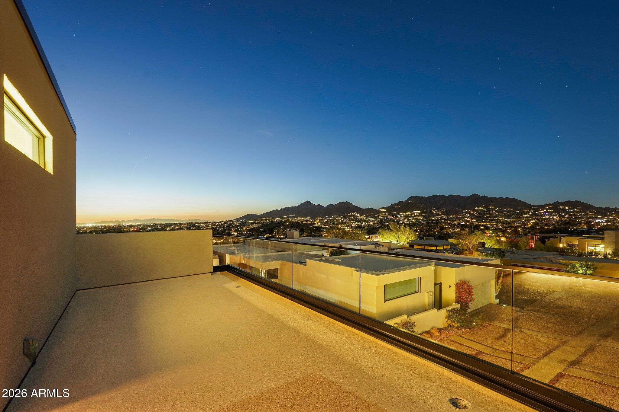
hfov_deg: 95.0
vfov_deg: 72.0
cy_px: 206
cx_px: 310
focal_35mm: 16
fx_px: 284
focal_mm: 16.5
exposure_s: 8
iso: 400
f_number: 8
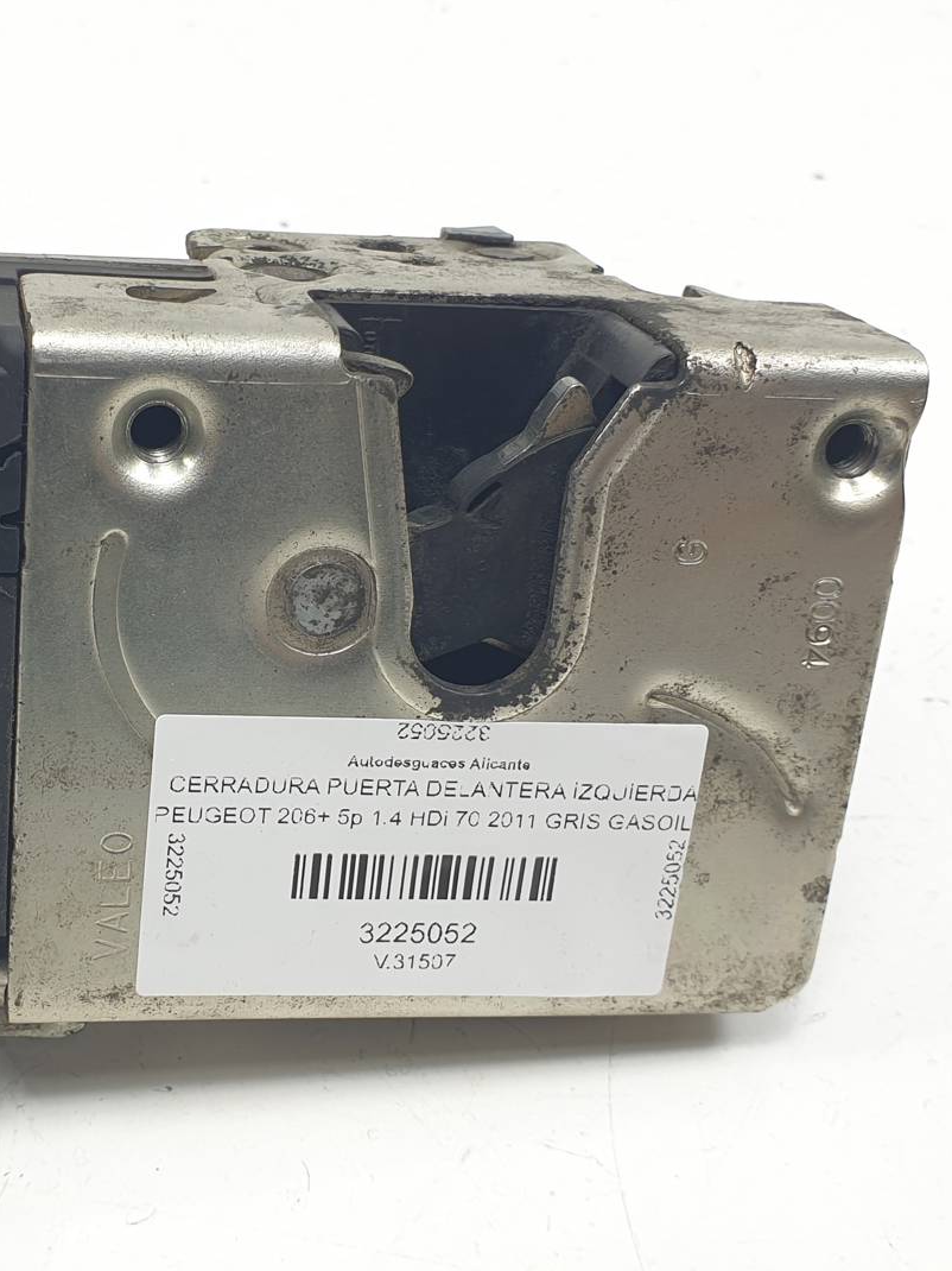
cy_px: 631
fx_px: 1284
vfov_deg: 52.6
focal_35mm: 35
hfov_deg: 39.3
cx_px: 205
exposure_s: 1/144
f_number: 2.4
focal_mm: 4.3
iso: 50
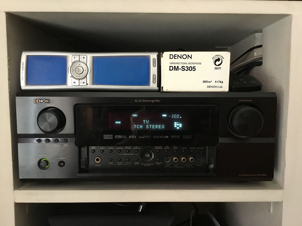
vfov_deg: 45.4
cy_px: 113
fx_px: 270
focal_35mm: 31
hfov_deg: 58.4
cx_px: 151
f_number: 2.4
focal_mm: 3.3
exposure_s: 1/17
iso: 320
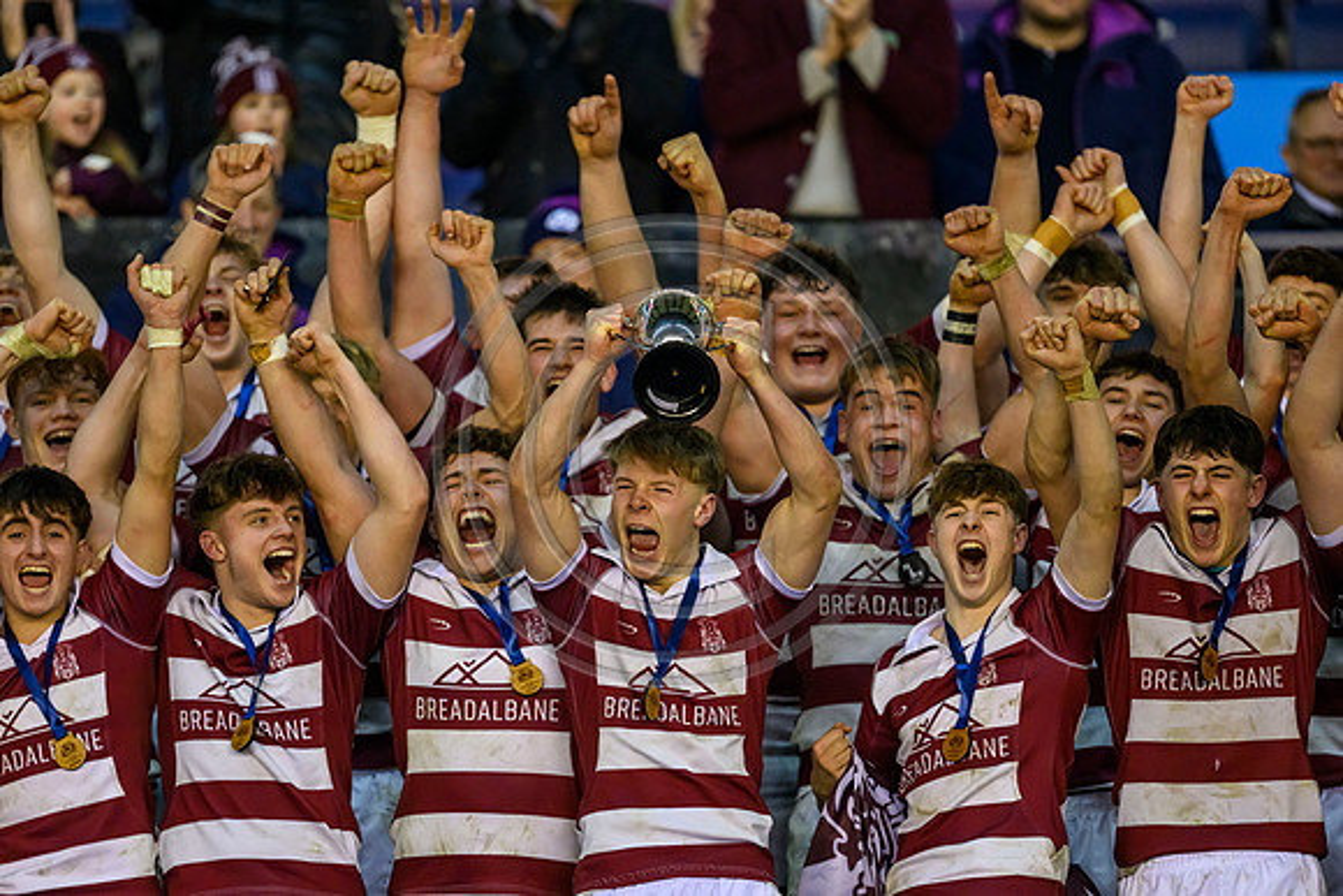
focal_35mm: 400
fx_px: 14925
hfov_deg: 5.2
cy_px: 448
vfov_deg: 3.4
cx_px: 672
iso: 8000
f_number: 3.2
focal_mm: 400
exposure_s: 1/500
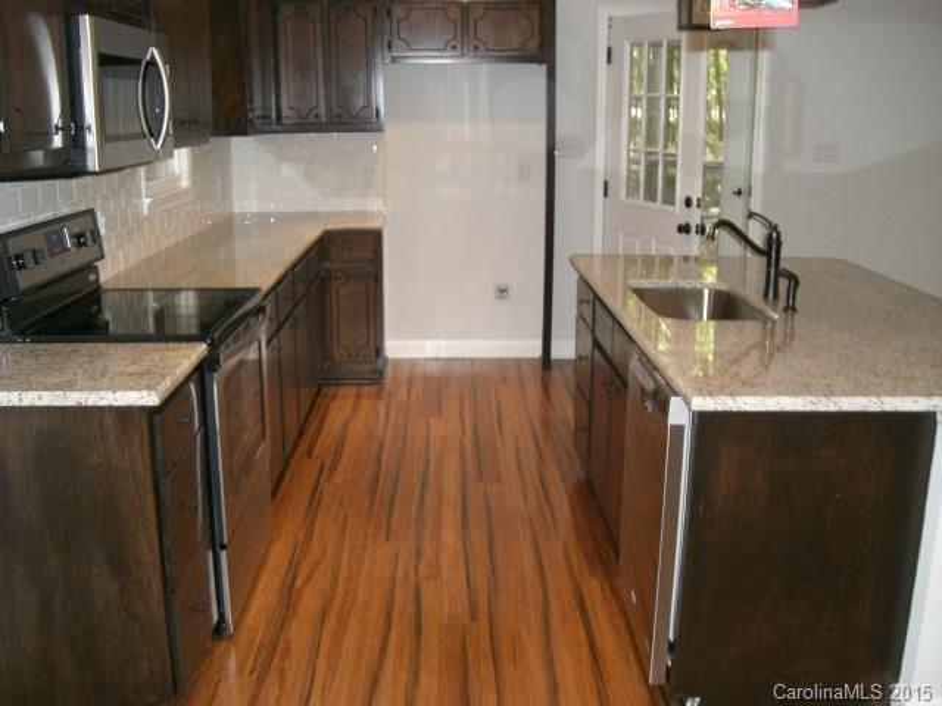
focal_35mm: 38
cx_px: 471
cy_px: 353
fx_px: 1034
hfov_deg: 49.0
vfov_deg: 37.7
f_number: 2.7
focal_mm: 6.2
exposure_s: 1/60
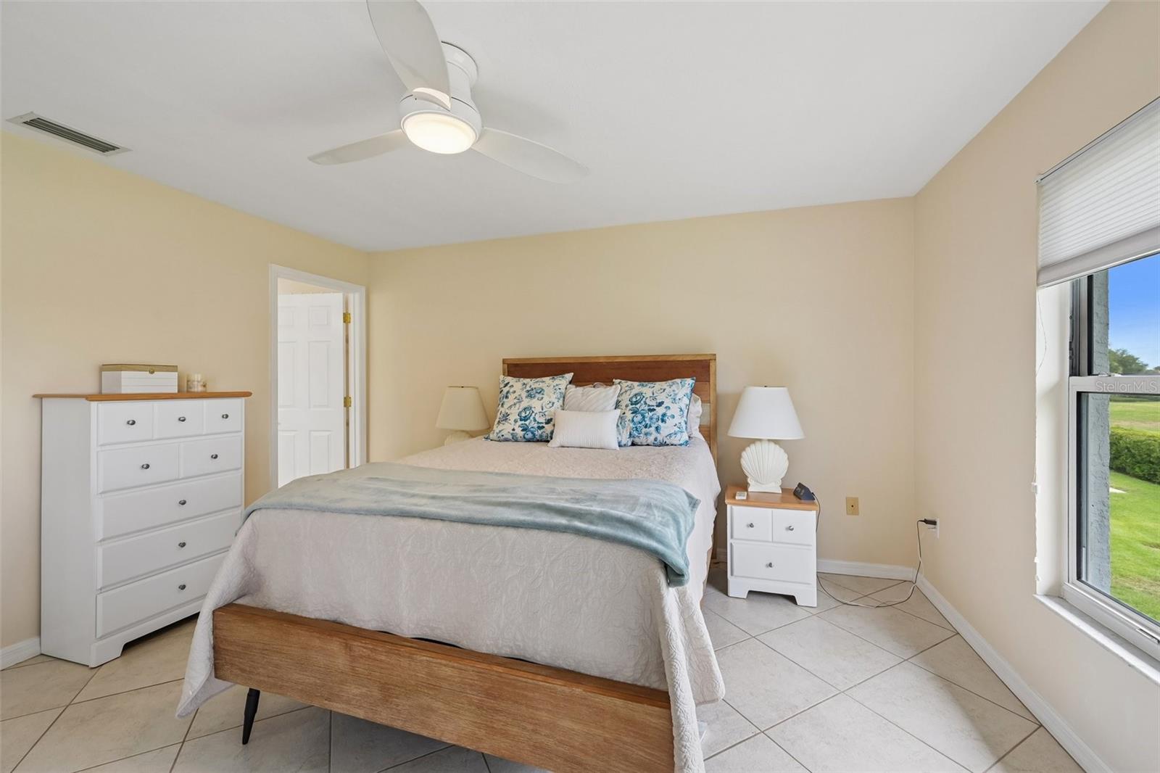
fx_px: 451
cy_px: 386
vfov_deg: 81.2
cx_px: 580
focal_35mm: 14
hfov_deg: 104.3
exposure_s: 1/20
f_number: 8
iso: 400
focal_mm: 14
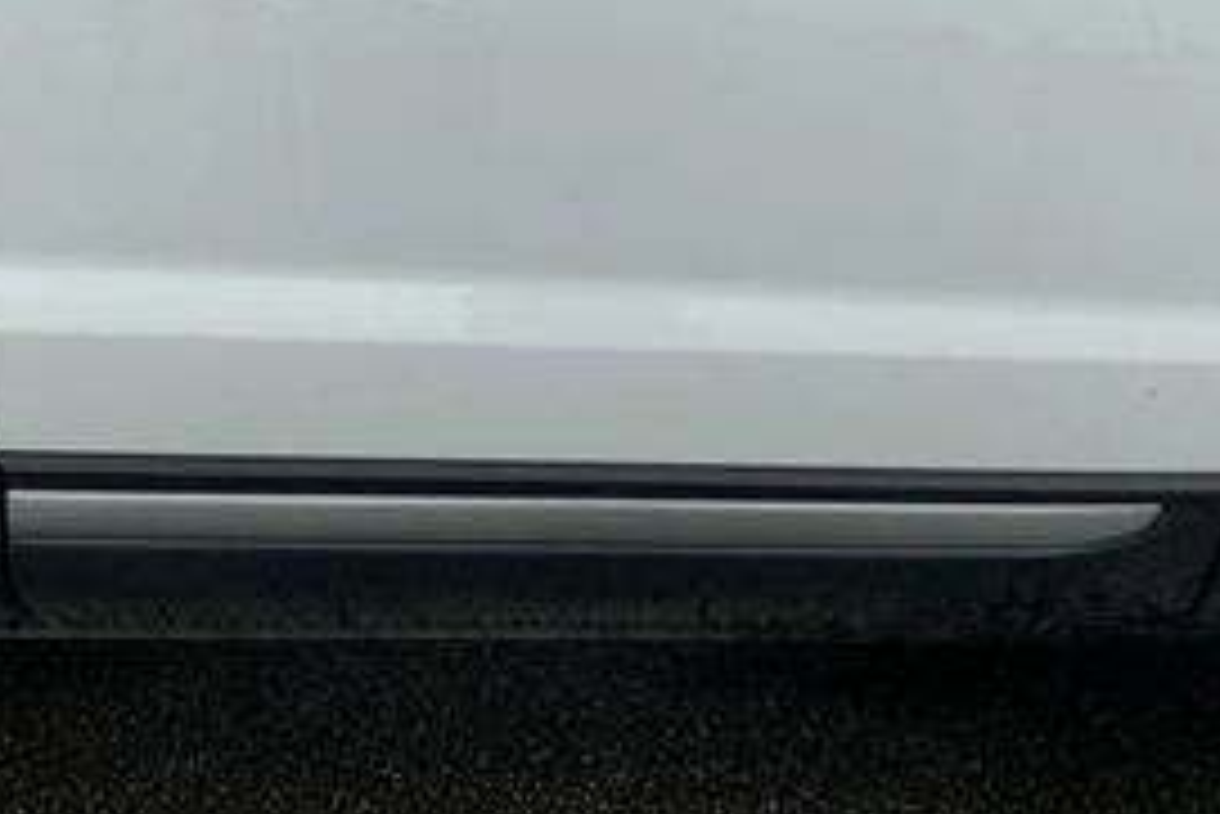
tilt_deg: -11.3
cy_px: 157
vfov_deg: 30.4
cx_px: 581
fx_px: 1458
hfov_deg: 45.4
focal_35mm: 43
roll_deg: -0.4
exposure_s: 1/642
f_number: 1.8
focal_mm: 3
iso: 25
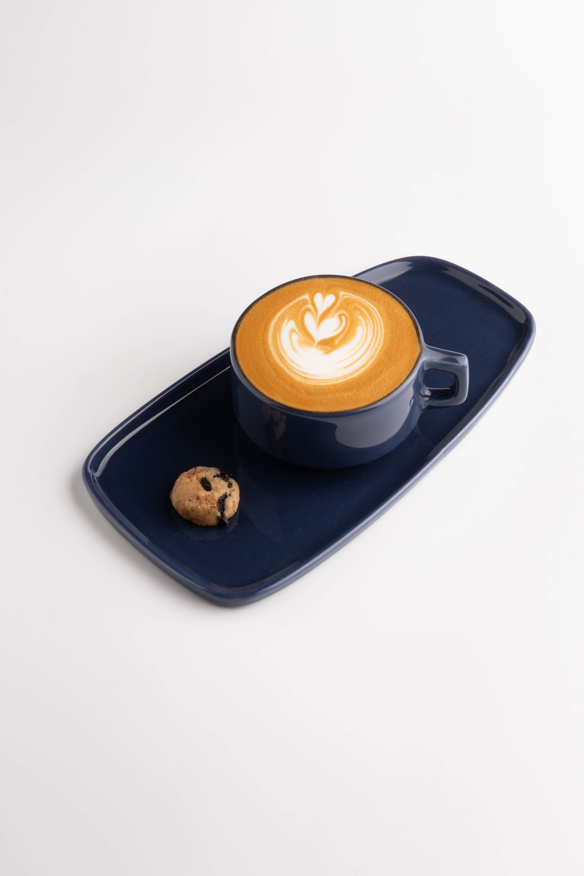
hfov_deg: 14.5
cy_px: 400
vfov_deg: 21.7
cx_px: 328
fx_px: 2287
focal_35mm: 94
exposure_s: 1/100
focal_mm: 50
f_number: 14
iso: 100
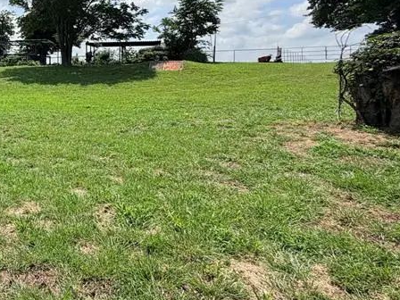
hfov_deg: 45.3
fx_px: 370
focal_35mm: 32
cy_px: 74
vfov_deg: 42.8
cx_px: -22
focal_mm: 2.22
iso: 20
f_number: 2.2
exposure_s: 1/1399
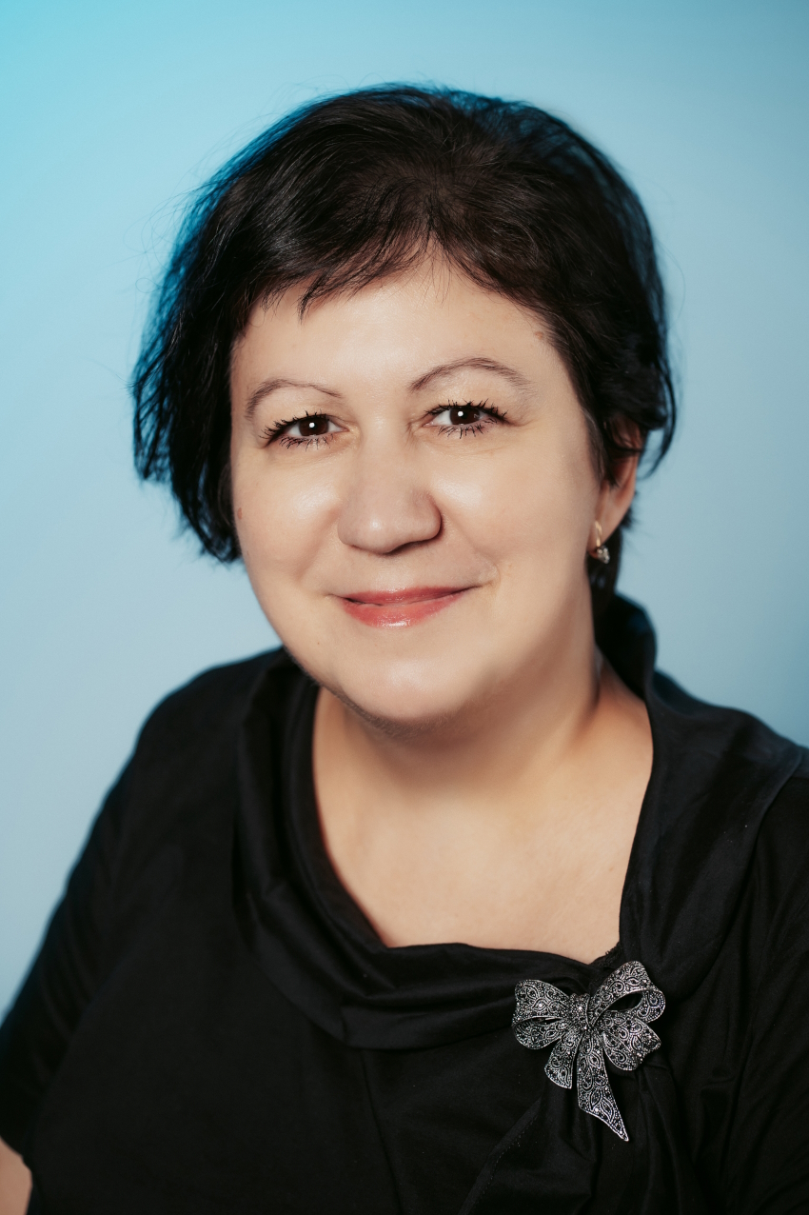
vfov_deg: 23.9
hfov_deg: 16.1
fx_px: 2867
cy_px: 608
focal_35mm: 85
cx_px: 404
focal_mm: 85
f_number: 4
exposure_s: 1/125
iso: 200
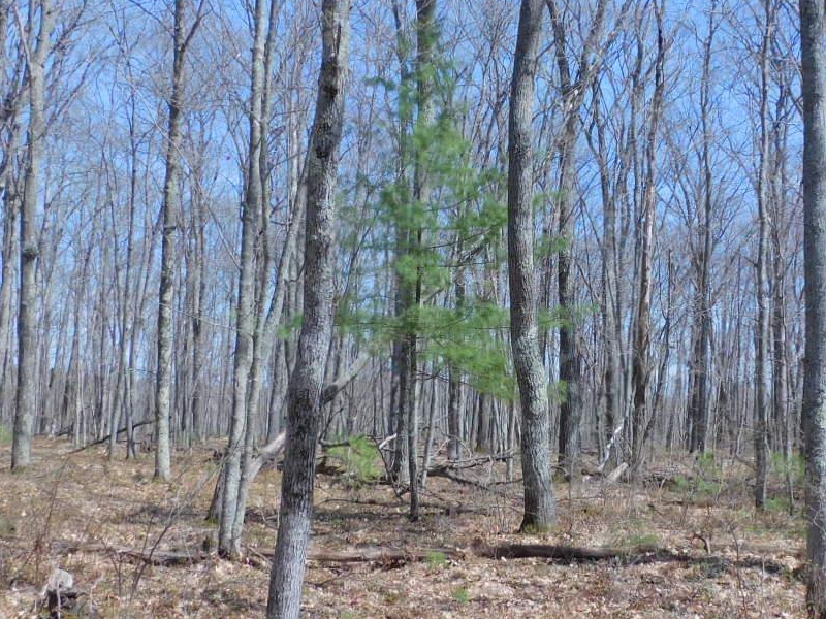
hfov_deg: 39.4
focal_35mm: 48
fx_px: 1145
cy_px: 308
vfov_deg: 30.3
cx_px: 506
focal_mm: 4.3
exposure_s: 1/640
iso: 125
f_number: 3.3
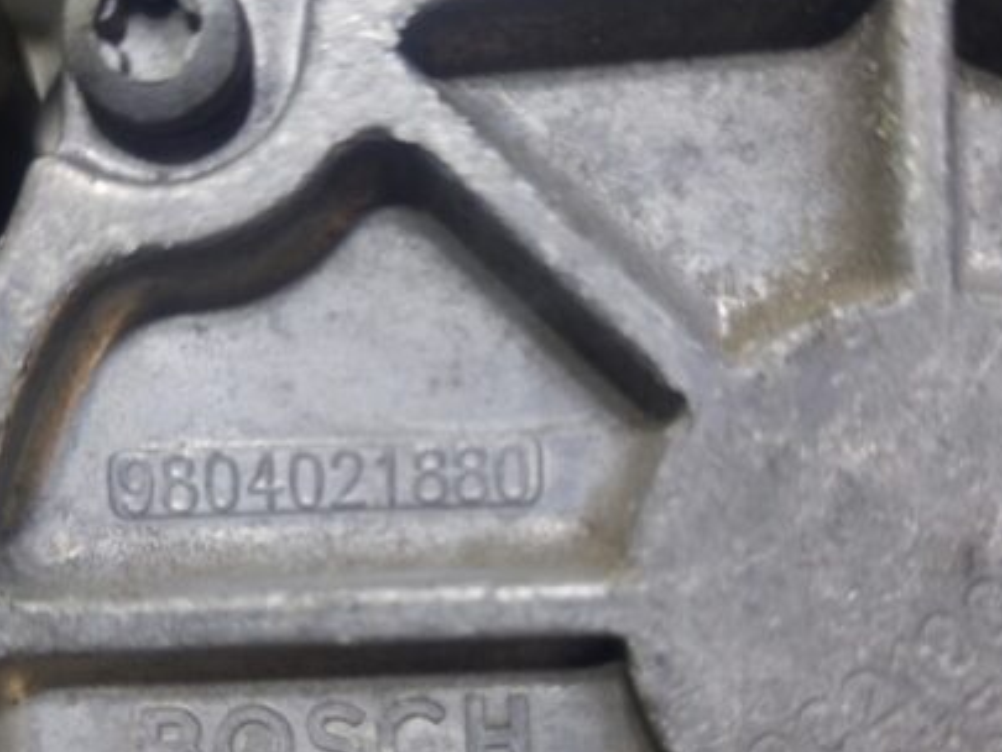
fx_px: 1071
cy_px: 490
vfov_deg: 38.3
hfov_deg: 50.0
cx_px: 435
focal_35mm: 37
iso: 125
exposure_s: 1/50
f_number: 1.8
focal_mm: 5.23
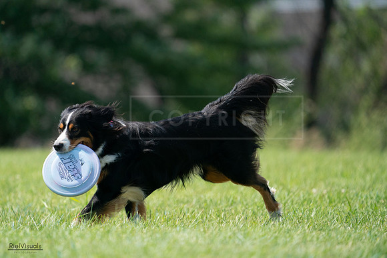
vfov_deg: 2.3
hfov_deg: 3.4
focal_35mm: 600
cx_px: 194
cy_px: 129
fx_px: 6451
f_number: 6.3
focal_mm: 600
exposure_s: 1/4000
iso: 1250
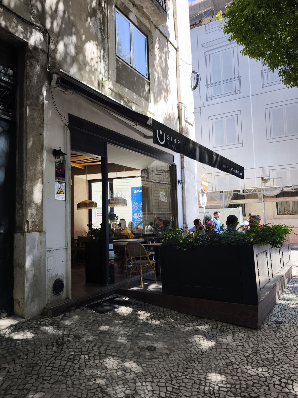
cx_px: 149
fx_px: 264
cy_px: 199
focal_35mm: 23
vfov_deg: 73.9
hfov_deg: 58.9
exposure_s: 1/494
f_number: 1.6
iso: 50
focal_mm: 6.57
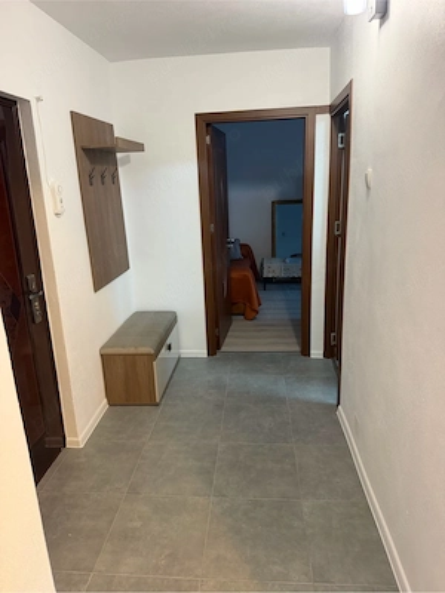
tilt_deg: -14.9
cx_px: 222
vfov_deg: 71.6
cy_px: 296
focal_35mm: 24
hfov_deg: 56.8
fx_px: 411
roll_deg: +2.2
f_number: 1.78
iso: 200
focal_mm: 6.76
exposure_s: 1/50
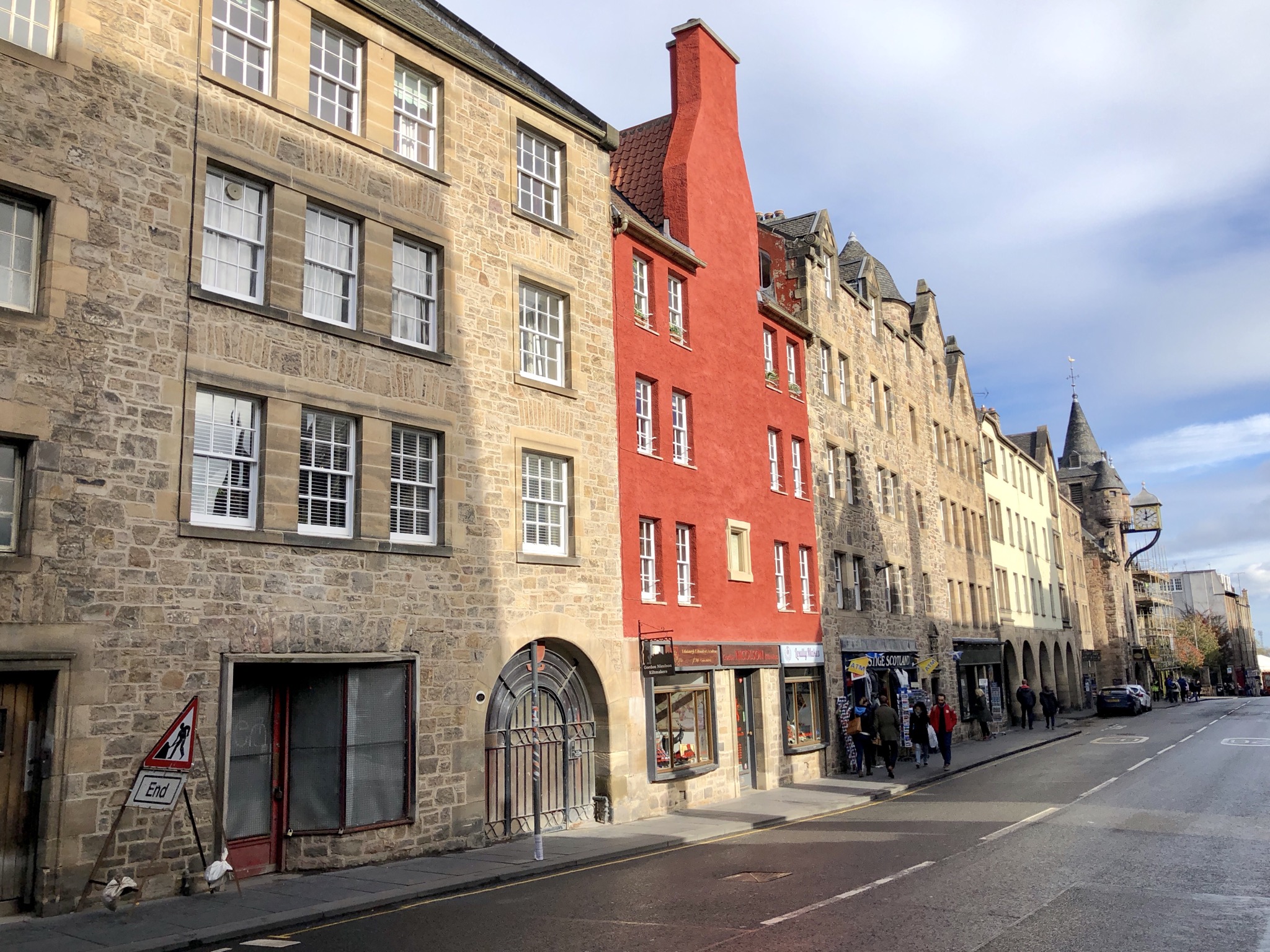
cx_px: 635
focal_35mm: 28
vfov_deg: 49.7
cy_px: 476
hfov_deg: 63.4
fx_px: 1027
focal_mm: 4
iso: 20
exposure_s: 1/1499
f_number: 1.8
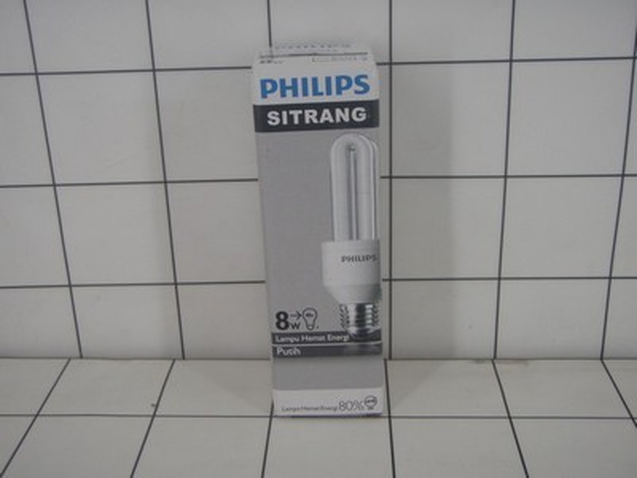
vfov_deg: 28.6
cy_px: 239
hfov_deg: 37.5
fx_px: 938
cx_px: 318
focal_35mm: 51
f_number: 4
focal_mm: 9.13
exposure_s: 1/80
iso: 80
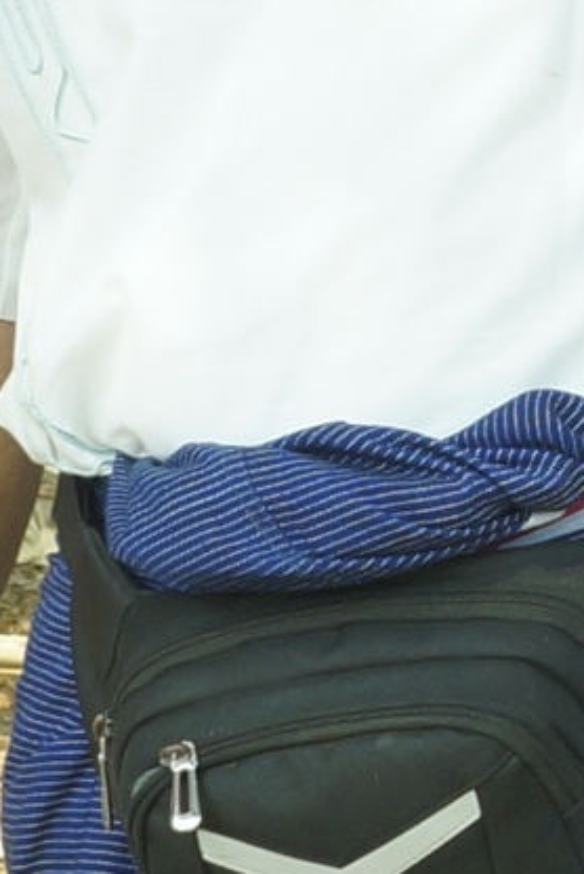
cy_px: 248
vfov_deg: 4.8
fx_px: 10397
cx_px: 1506
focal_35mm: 428
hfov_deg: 3.2
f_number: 6.3
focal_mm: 28
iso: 100
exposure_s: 1/160
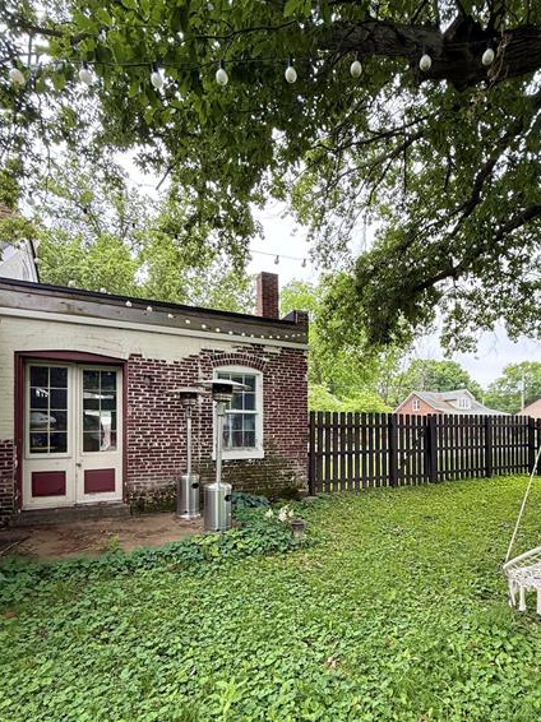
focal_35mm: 19
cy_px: 429
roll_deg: +0.1
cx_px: 333
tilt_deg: +0.7
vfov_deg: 83.8
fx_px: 396
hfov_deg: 67.7
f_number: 2.2
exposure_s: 1/307
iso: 64
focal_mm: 2.22
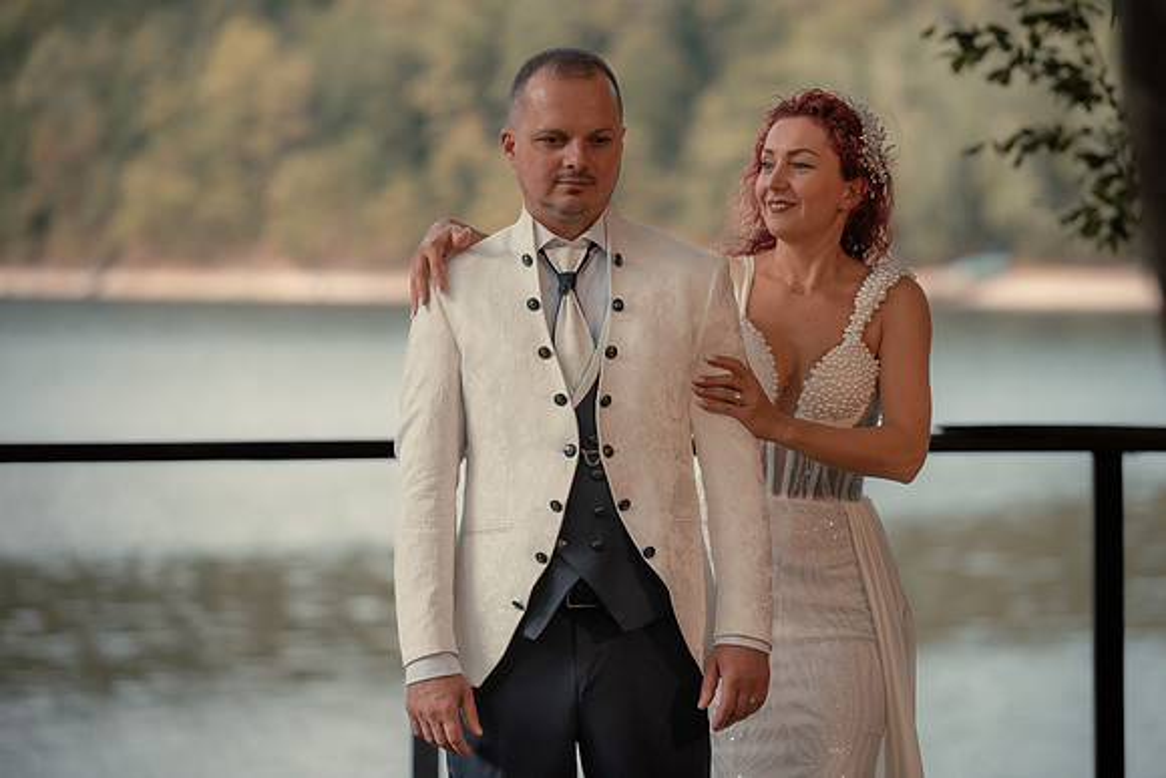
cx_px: 640
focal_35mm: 143
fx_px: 4627
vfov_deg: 9.6
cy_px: 351
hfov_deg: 14.4
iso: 500
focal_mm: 130
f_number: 2.8
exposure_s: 1/250
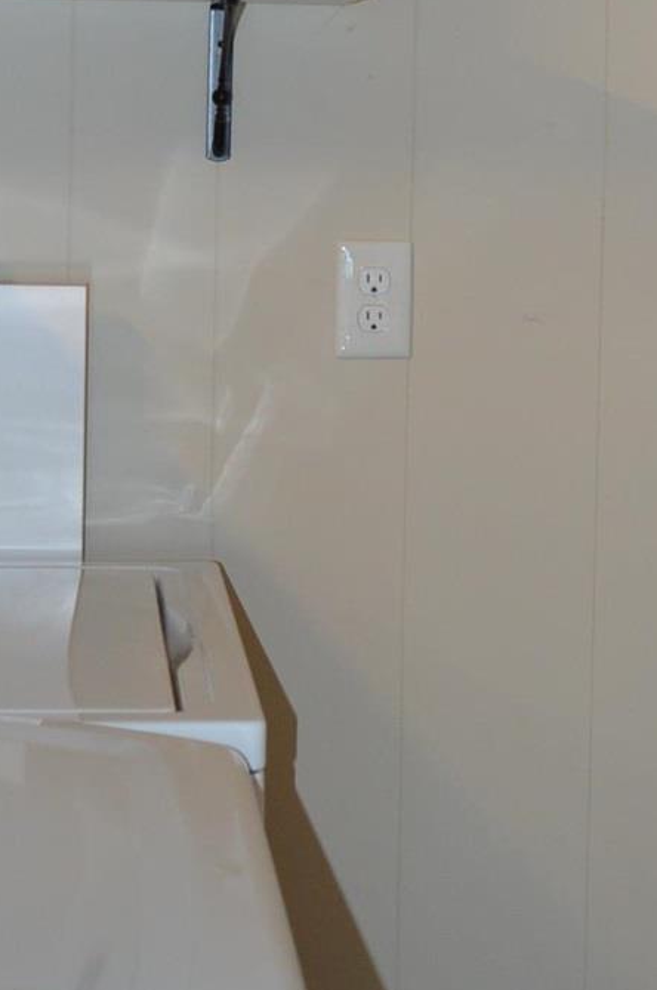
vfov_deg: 21.5
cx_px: 412
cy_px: 101
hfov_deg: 14.6
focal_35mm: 93
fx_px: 2554
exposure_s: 1/60
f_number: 4
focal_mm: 18
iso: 400
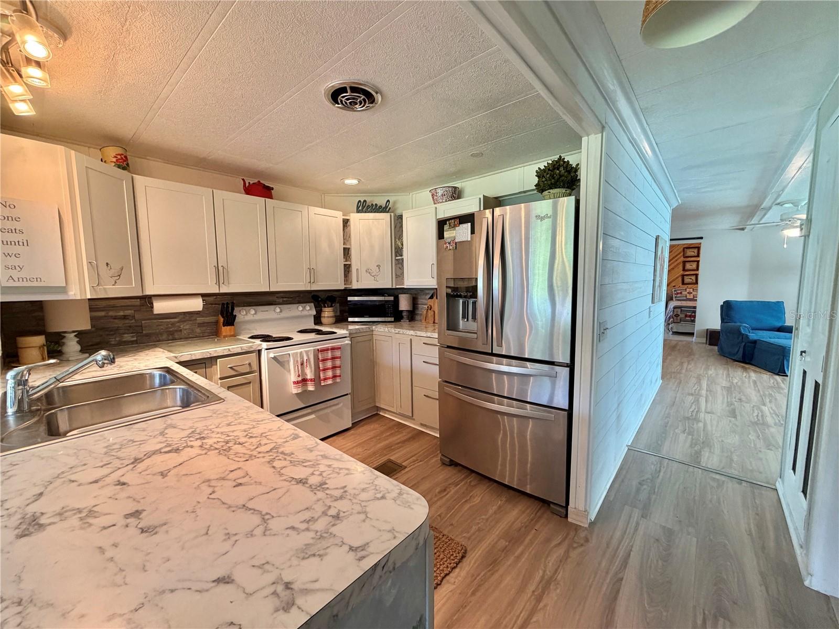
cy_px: 314
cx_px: 420
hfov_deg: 102.1
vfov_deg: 85.7
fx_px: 339
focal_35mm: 14
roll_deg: +1.3
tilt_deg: -6.1
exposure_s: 1/120
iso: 250
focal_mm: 2.22
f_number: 2.2
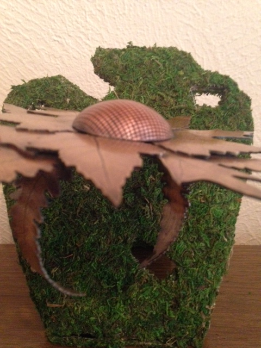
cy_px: 174
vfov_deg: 55.4
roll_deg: +0.8
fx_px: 332
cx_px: 130
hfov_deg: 42.9
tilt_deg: -18.1
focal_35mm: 33
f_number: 2.4
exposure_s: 1/15
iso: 800
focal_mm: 4.12
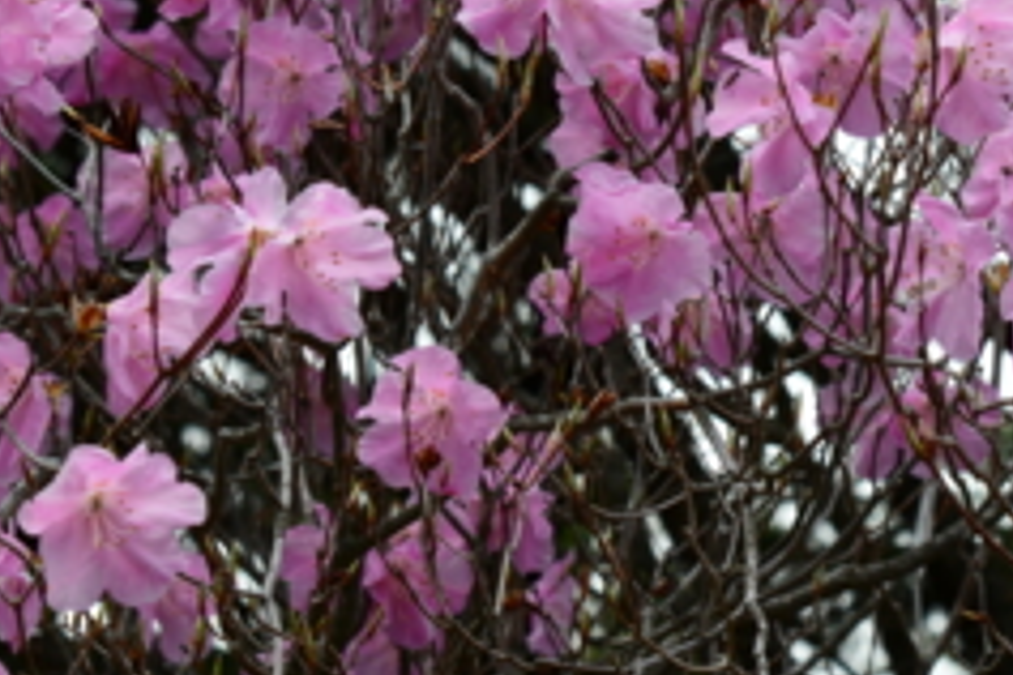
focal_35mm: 263
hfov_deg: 7.8
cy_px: 90
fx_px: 7400
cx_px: 607
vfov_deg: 5.2
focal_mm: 78
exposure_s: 1/320
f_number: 9
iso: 400
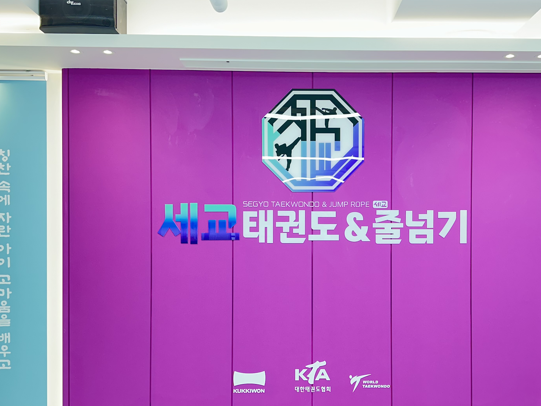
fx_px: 547
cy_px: 237
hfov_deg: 52.5
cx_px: 308
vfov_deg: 40.6
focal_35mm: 35
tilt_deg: -1.0
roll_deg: +0.0
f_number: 1.78
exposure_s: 1/120
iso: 200
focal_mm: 6.86
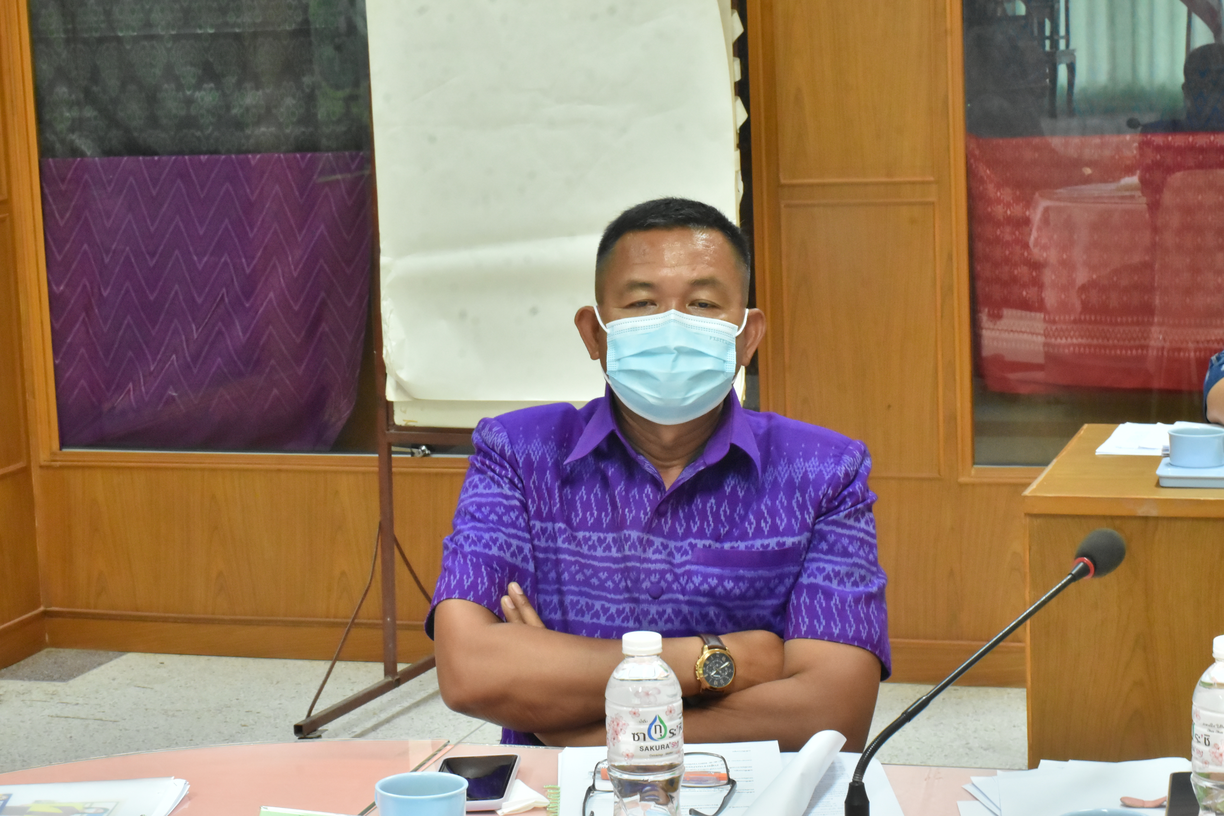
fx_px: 2652
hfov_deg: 26.0
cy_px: 408
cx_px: 612
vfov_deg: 17.5
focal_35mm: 78
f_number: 18
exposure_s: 1/15
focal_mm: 52
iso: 3200
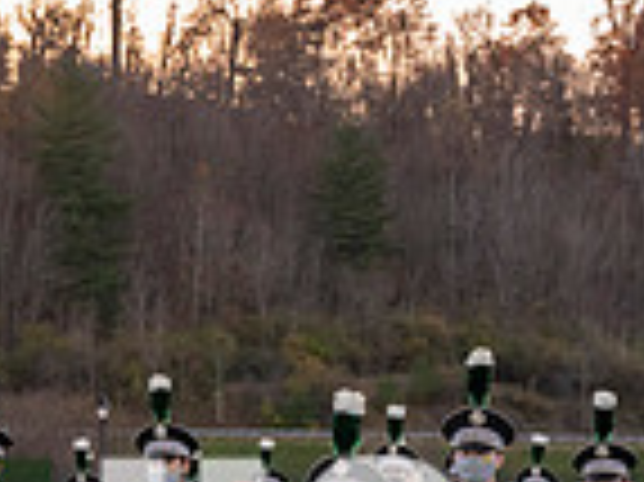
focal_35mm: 195
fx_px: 3625
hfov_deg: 10.1
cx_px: 126
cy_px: 667
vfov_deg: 7.5
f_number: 4
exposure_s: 1/2000
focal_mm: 50
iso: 2000
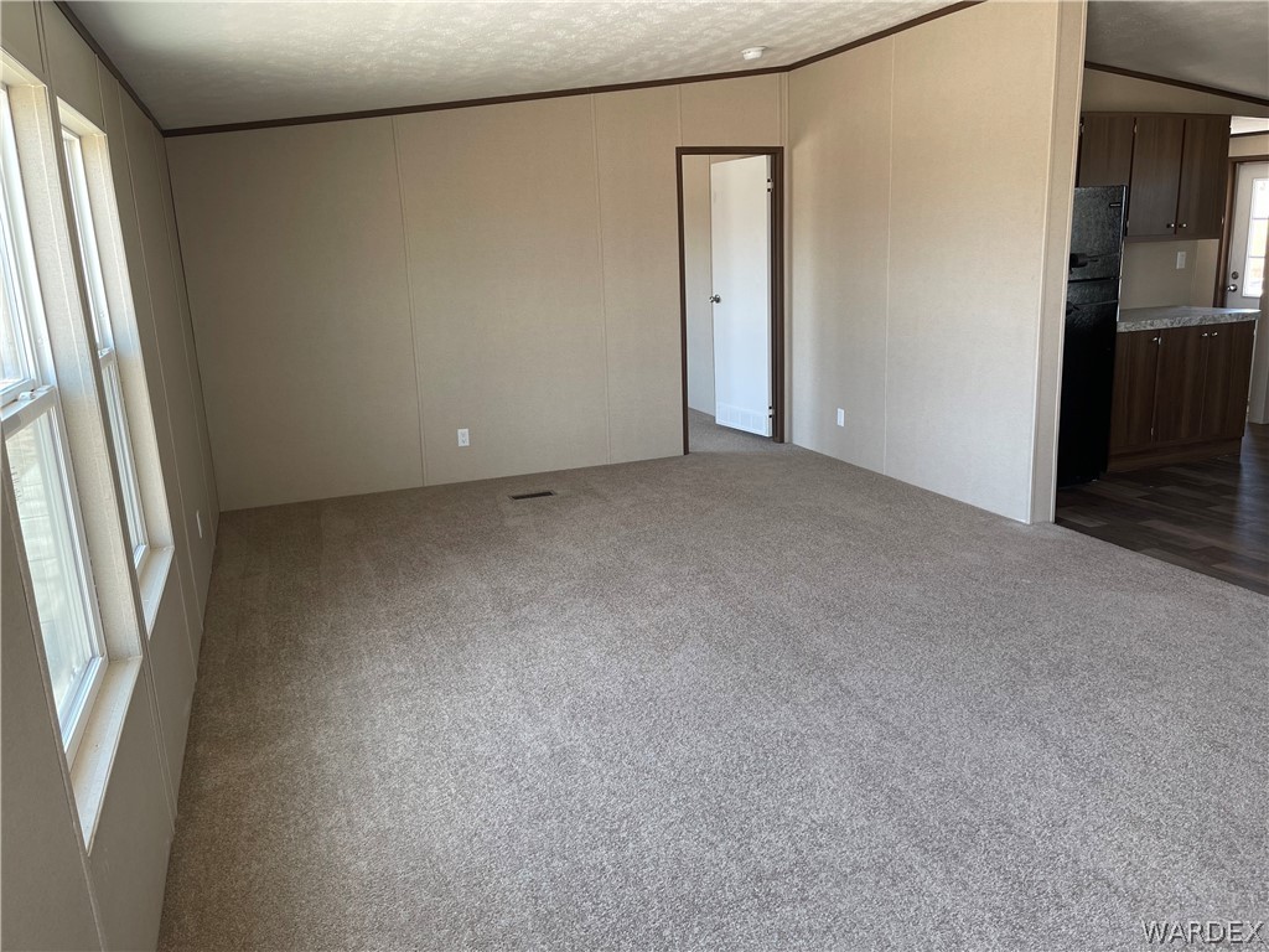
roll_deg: +2.3
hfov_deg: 67.3
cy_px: 476
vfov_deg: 53.1
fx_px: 953
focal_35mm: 26
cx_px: 634
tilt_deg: -11.7
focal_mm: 5.1
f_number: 1.6
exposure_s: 1/121
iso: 64
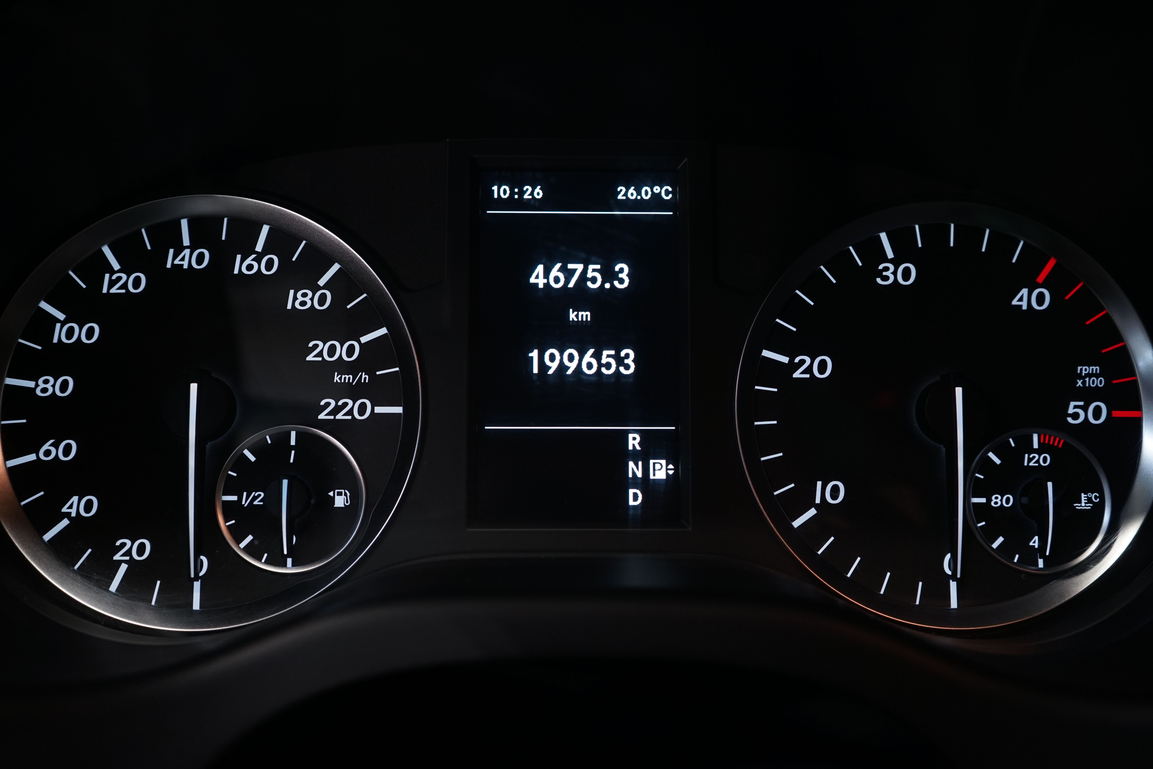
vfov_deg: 36.9
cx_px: 576
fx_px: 1153
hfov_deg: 53.1
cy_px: 384
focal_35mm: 36
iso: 640
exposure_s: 1/30
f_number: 5
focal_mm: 36
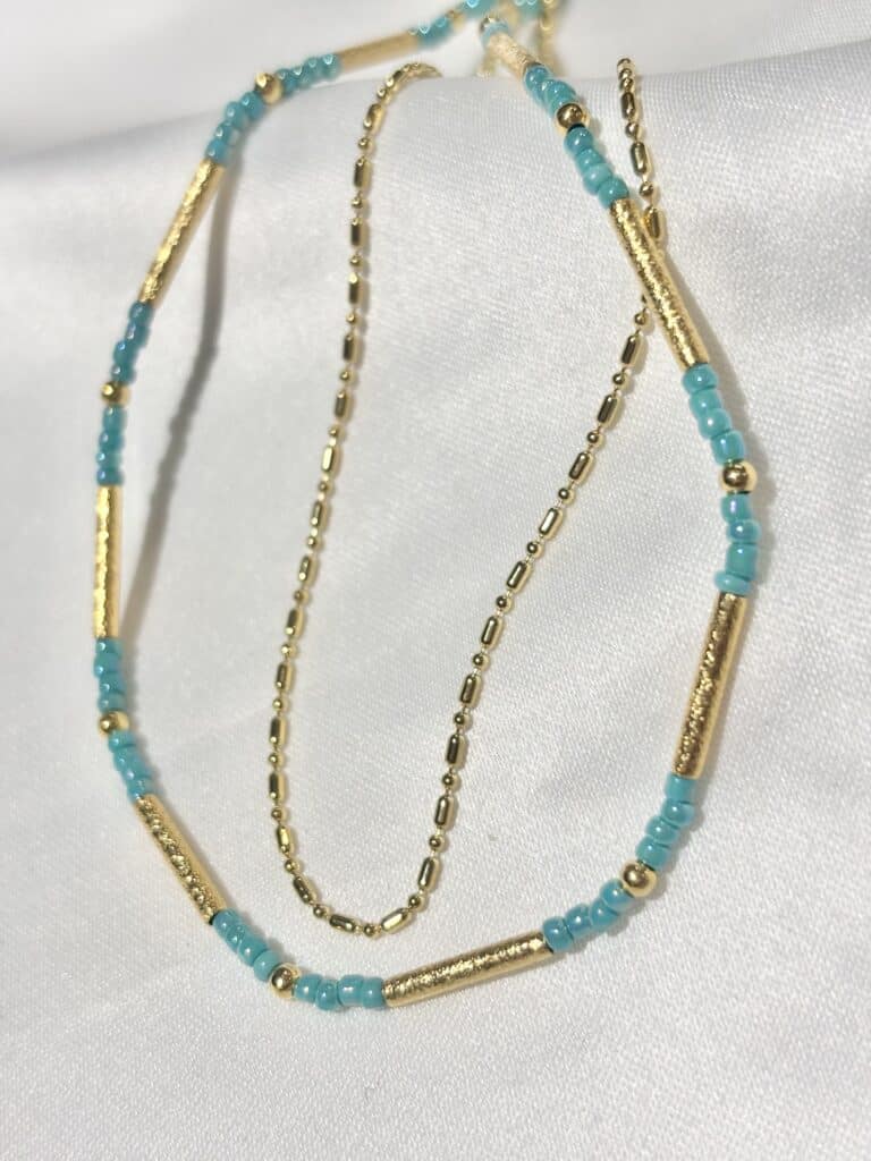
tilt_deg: -52.1
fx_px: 1745
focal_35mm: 52
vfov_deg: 36.8
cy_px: 580
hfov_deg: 28.0
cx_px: 436
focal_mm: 5.96
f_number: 1.6
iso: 32
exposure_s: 1/358
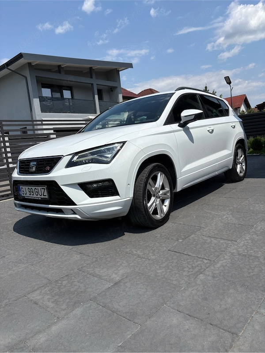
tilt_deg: -5.1
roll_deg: +6.3
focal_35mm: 26
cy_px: 176
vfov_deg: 67.3
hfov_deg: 53.1
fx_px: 265
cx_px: 132
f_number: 1.6
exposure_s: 1/6329
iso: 50
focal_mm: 5.96
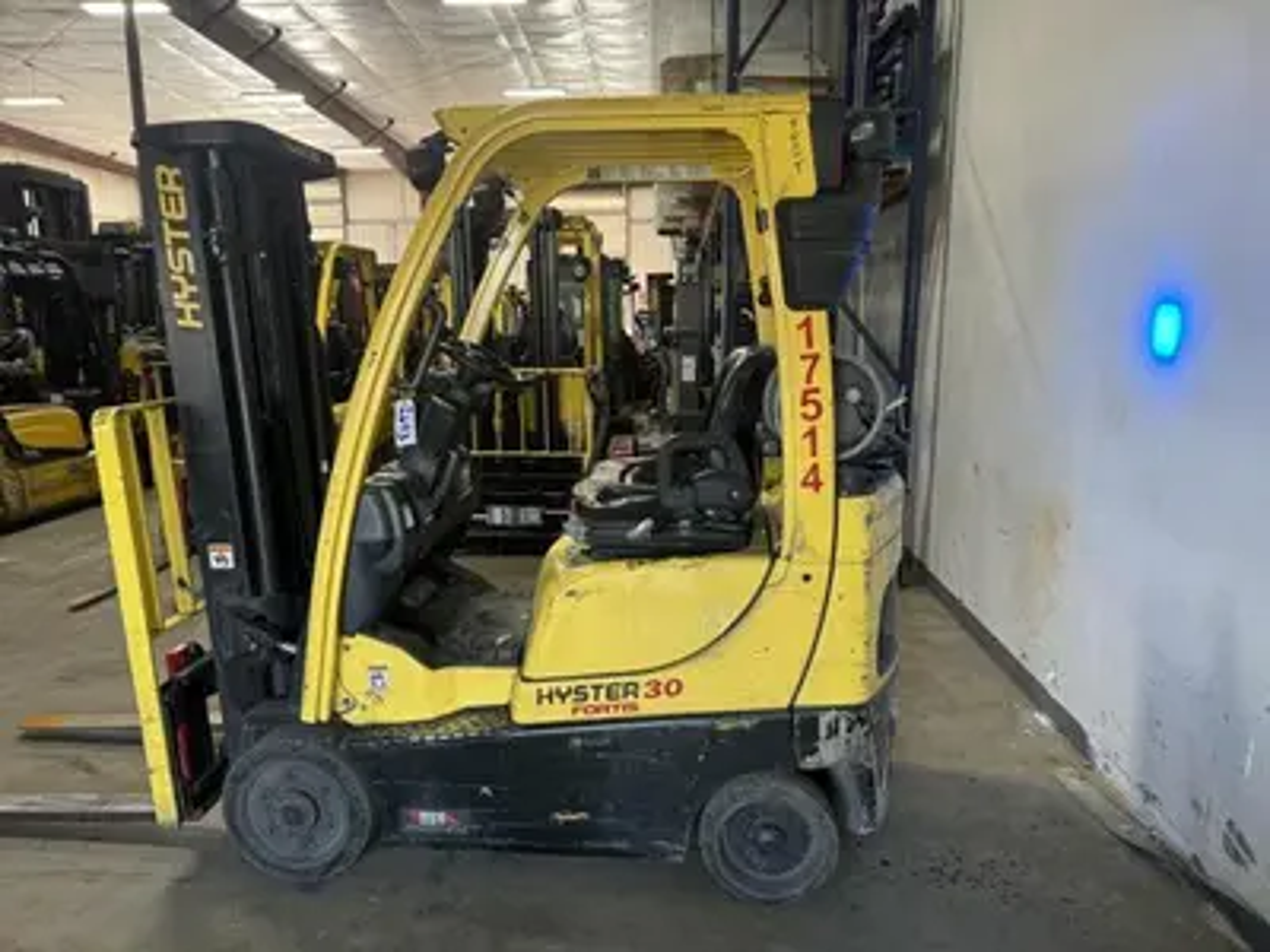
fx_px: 881
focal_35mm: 24
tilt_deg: -11.8
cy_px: 476
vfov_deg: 56.8
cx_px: 635
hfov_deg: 71.6
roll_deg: +0.1
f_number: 1.78
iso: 200
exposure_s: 1/106
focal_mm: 6.76
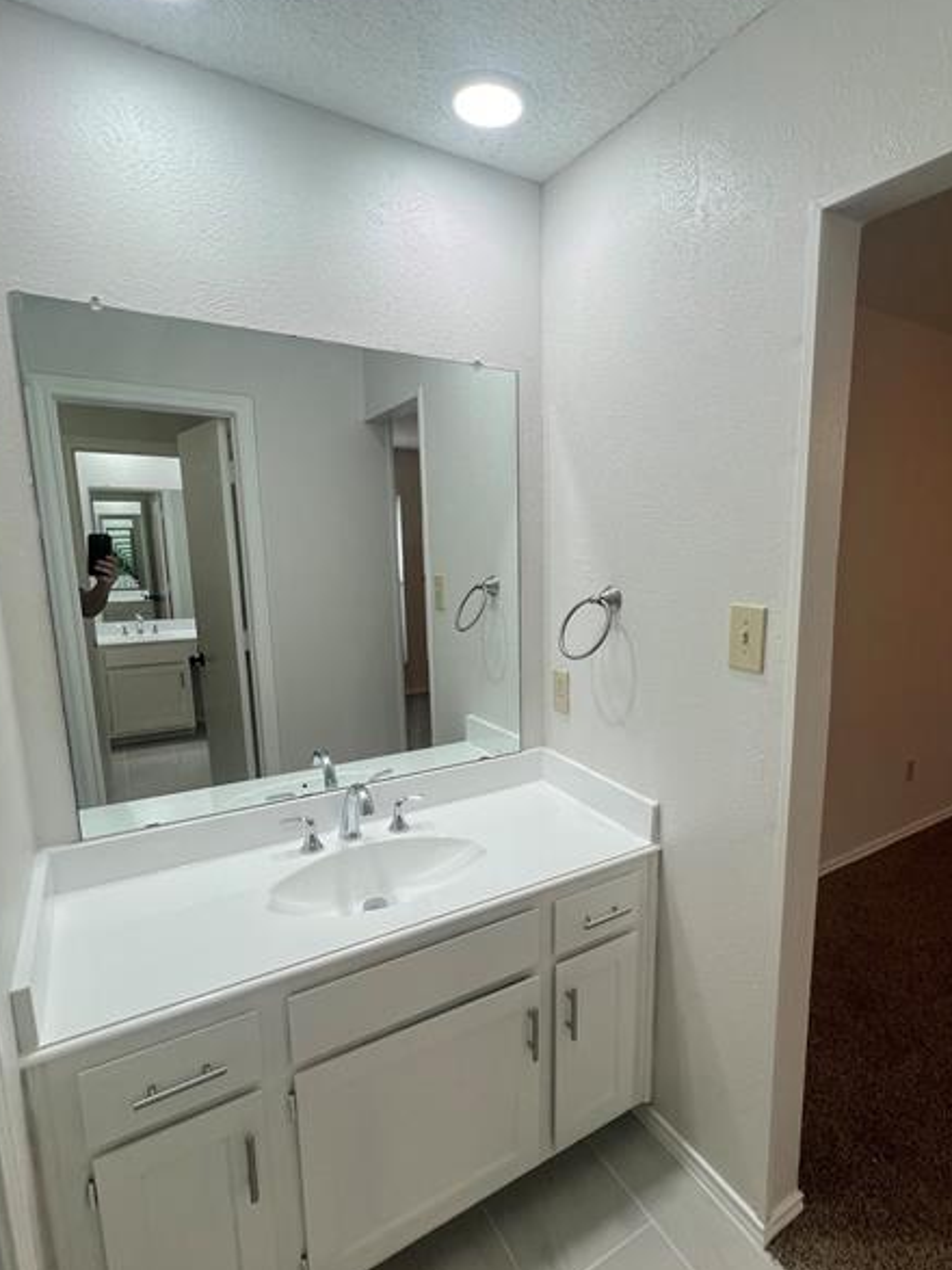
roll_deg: -1.4
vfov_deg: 91.0
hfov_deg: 74.1
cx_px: 556
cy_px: 660
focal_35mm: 17
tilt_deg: -10.7
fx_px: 624
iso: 40
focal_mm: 1.57
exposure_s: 1/120
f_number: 1.8
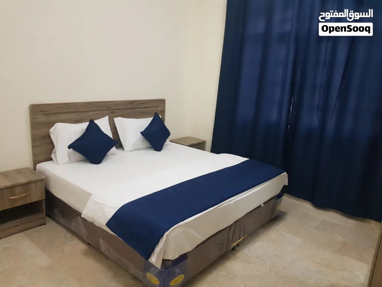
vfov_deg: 53.1
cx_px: 191
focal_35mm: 26
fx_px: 287
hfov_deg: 67.3
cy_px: 144
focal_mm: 4.3
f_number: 1.7
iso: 500
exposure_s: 1/50
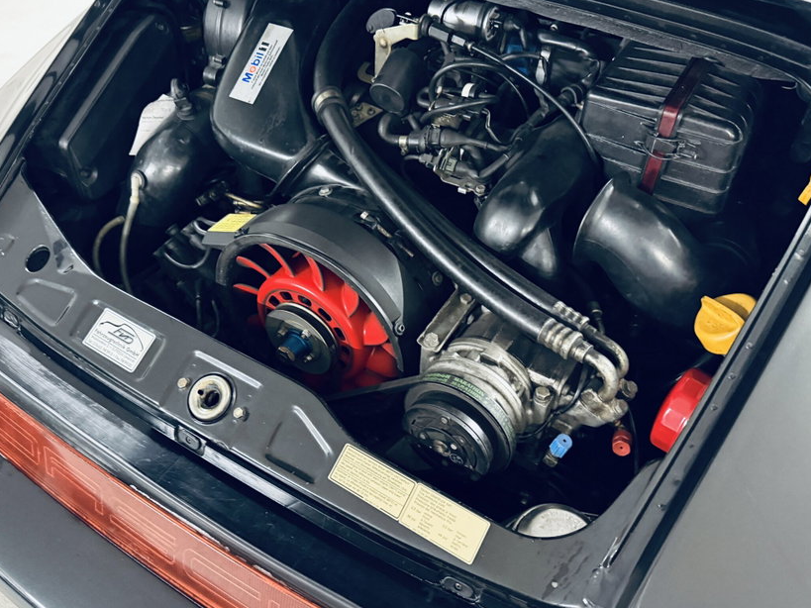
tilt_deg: -42.9
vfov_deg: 46.7
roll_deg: +1.1
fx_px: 703
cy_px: 275
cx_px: 376
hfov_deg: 59.9
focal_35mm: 30
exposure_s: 1/33
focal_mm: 6.76
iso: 1000
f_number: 1.78
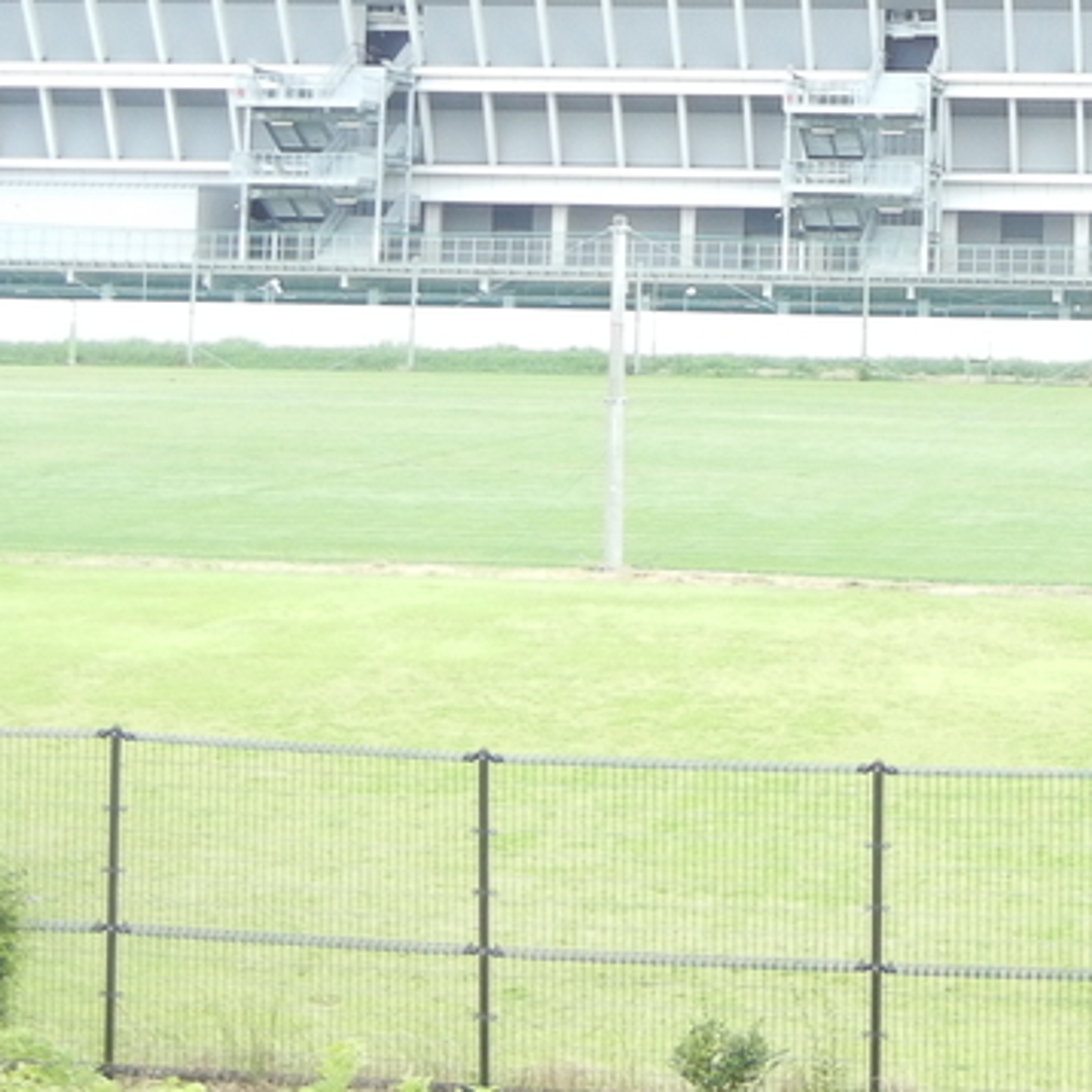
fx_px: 3176
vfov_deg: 18.8
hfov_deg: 19.2
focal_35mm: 89
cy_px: -101
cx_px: 967
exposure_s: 1/260
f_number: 3.5
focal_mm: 5.4
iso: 160
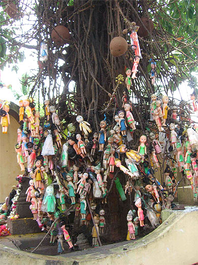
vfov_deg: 49.0
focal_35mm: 38
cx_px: 99
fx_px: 290
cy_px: 132
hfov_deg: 37.7
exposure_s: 1/160
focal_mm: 6.2
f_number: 2.7
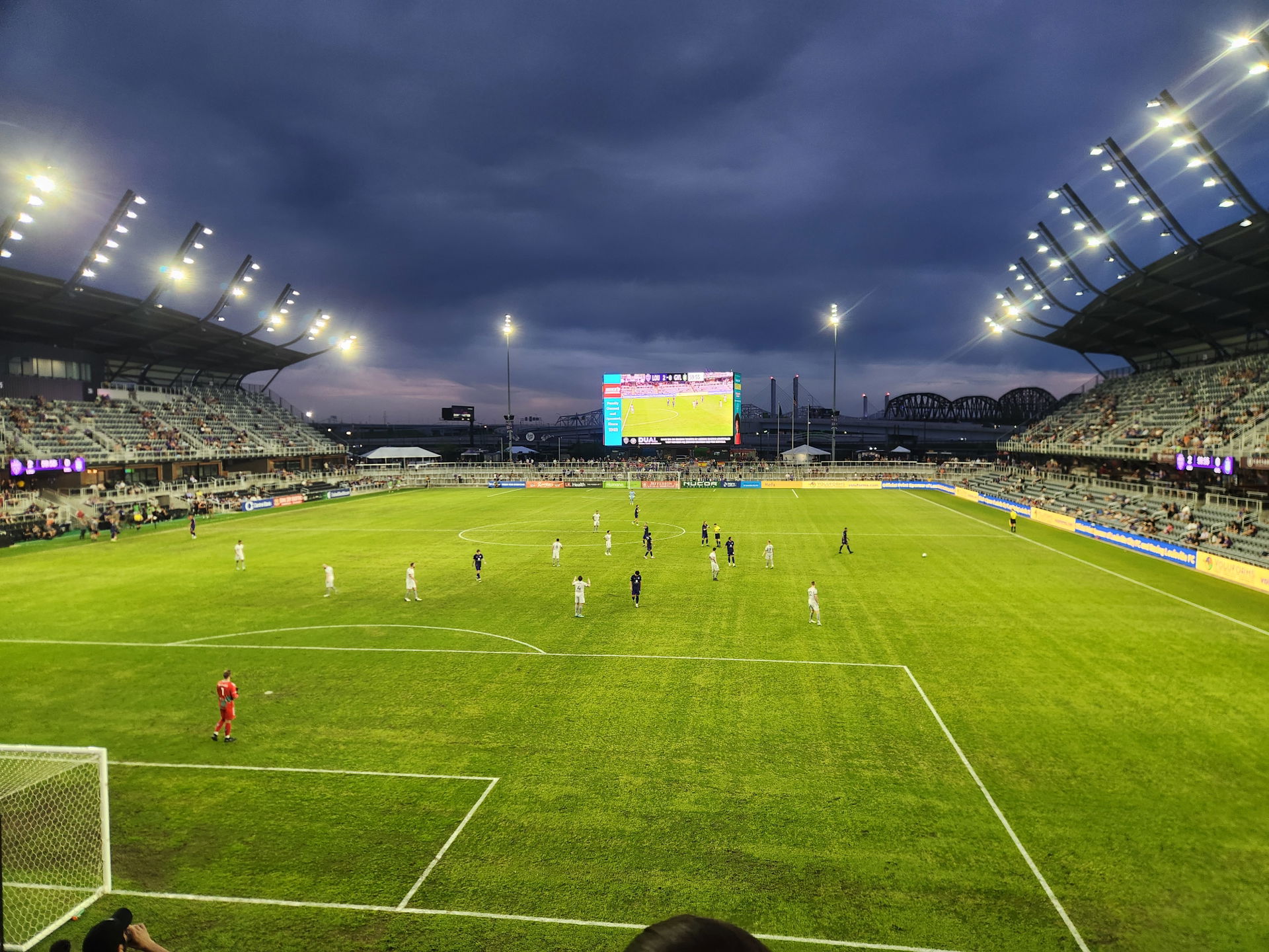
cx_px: 634
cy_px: 476
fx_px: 843
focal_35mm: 23
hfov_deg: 73.9
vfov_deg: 58.9
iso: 200
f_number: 1.8
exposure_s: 1/180
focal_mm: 5.4
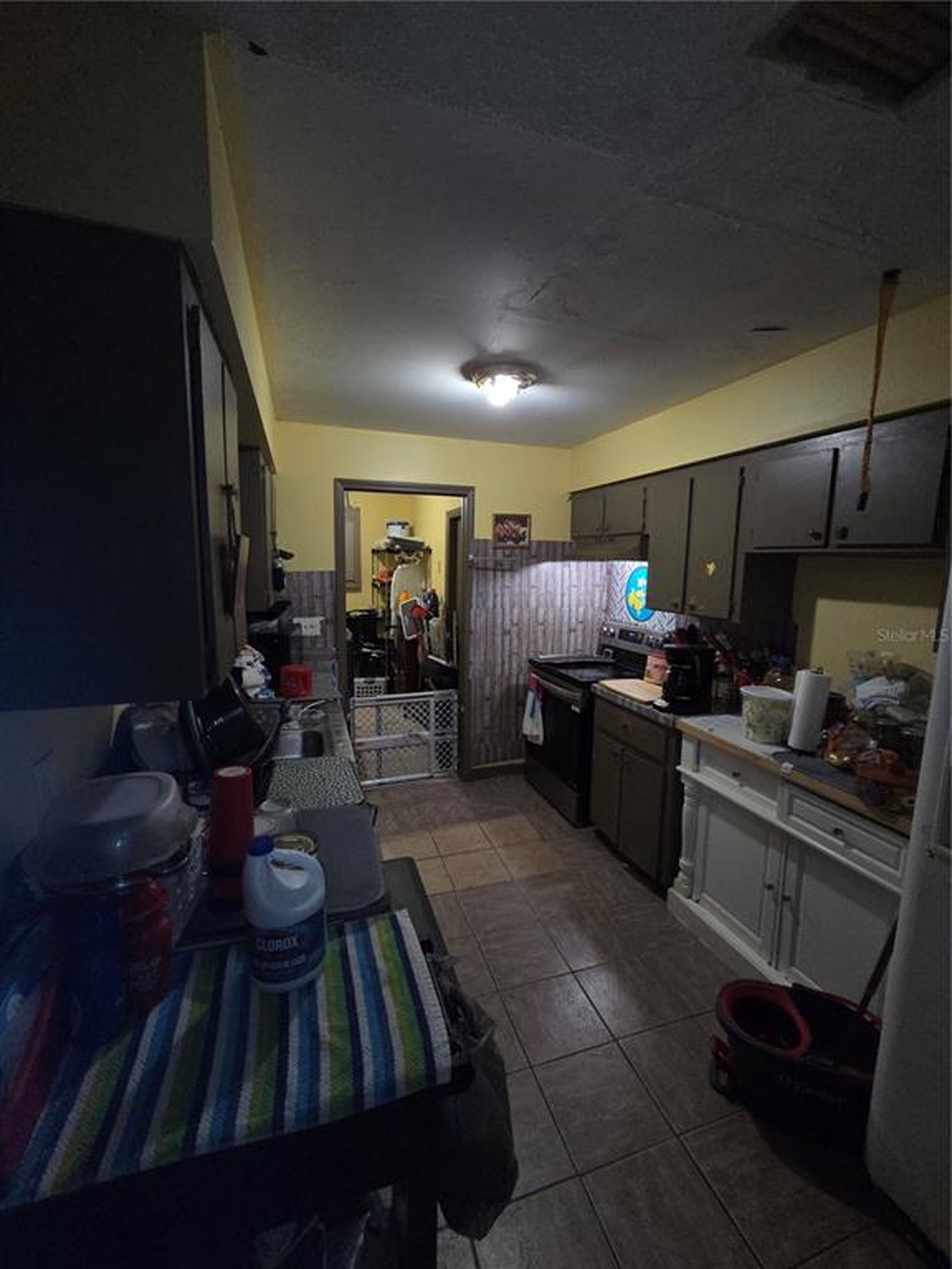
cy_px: 634
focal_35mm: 13
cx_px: 476
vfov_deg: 106.2
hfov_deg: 89.9
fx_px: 477
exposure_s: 1/60
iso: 200
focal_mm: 2.2
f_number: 2.2
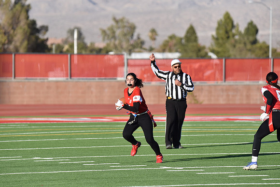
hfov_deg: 6.4
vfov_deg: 4.3
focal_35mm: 320
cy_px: 94
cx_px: 140
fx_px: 2489
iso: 900
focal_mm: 320
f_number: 5.6
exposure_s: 1/4000
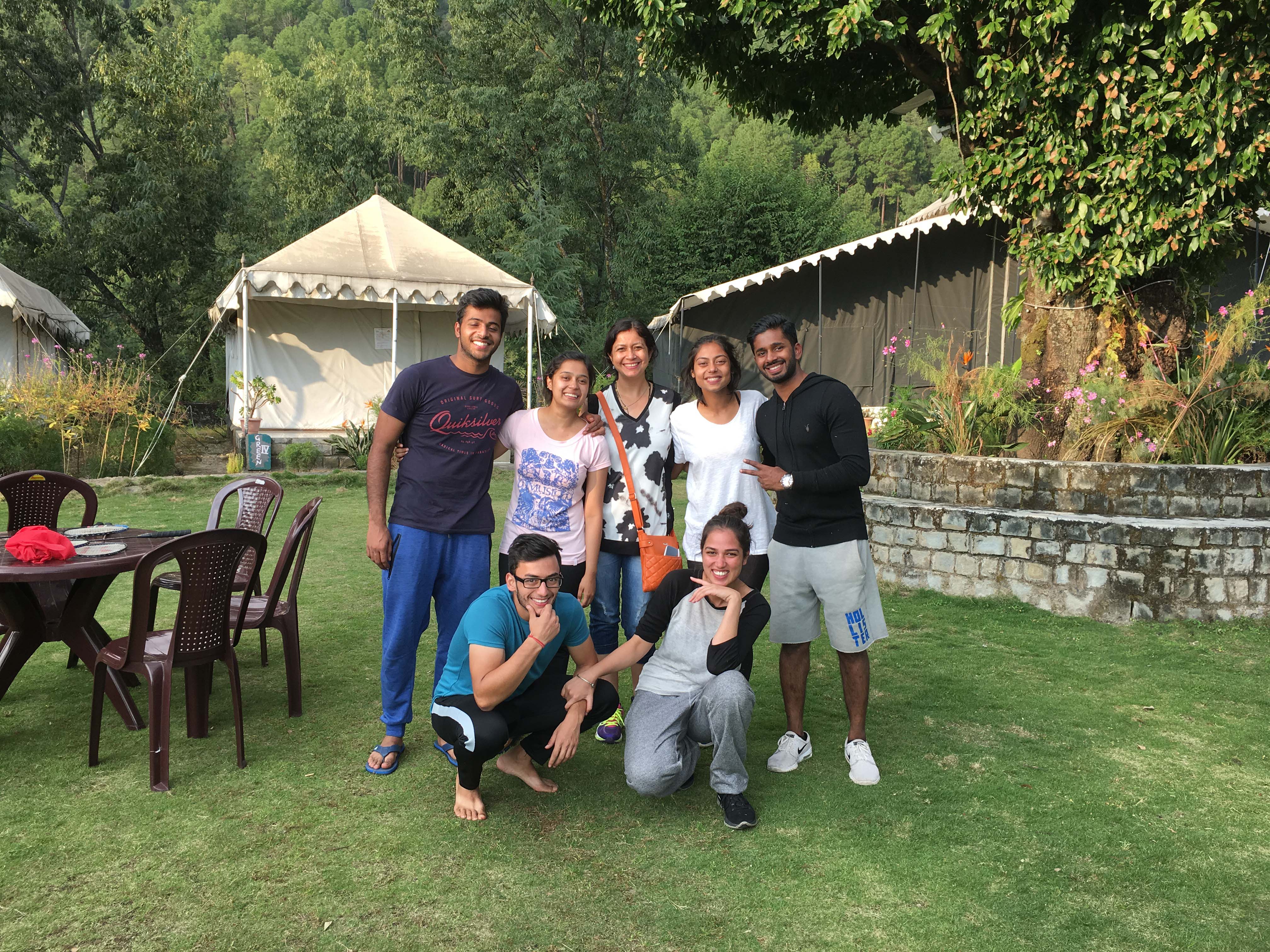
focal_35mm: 29
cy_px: 476
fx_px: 1064
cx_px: 635
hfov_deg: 61.7
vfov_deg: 48.2
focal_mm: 4.15
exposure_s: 1/181
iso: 25
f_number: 2.2
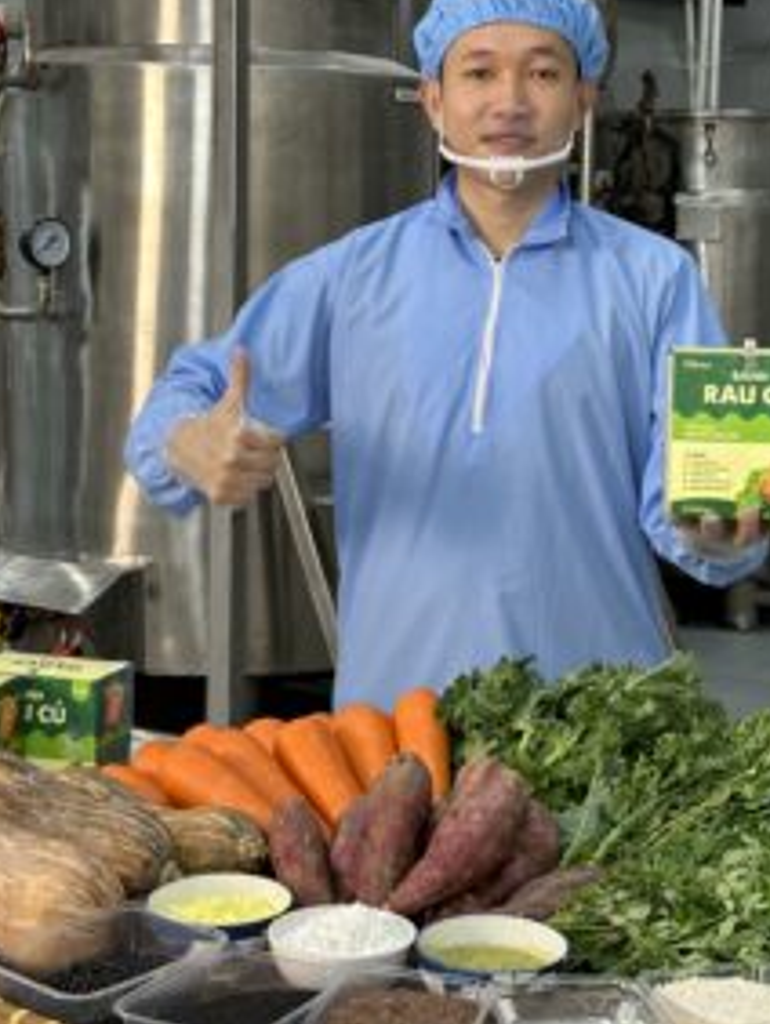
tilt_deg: -4.1
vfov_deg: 28.5
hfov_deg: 21.6
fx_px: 2014
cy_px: 418
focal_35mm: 68
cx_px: 465
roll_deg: -1.4
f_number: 1.78
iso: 100
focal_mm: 6.86
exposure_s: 1/50
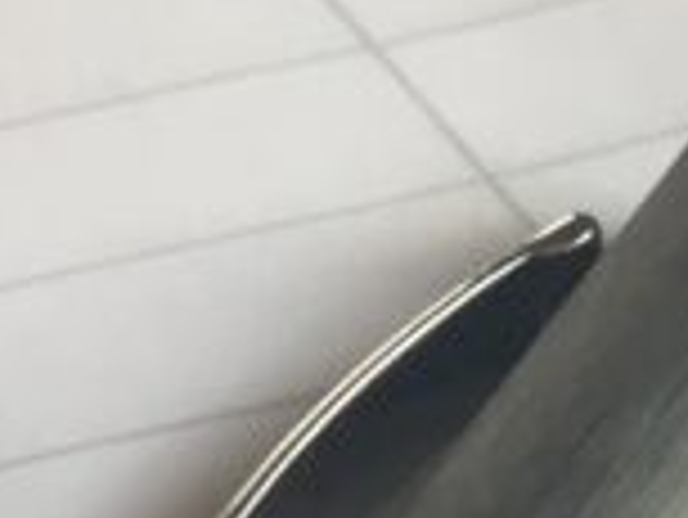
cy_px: 455
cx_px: -868
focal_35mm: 194
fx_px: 3859
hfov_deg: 9.3
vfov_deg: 7.6
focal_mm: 4.15
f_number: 2.2
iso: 32
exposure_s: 1/33
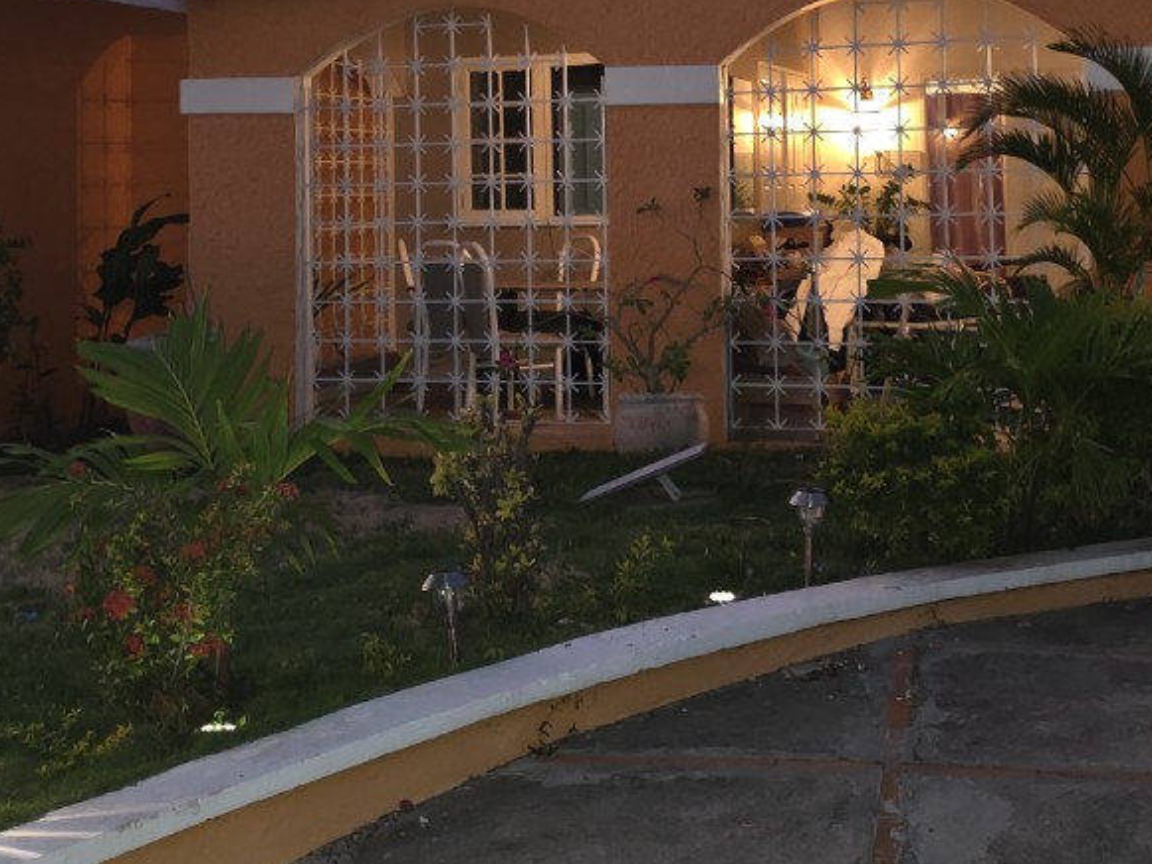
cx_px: 529
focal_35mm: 57
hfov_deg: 33.8
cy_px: 141
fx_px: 1897
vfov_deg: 25.1
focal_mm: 6.3
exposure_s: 1/12
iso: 320
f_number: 1.7
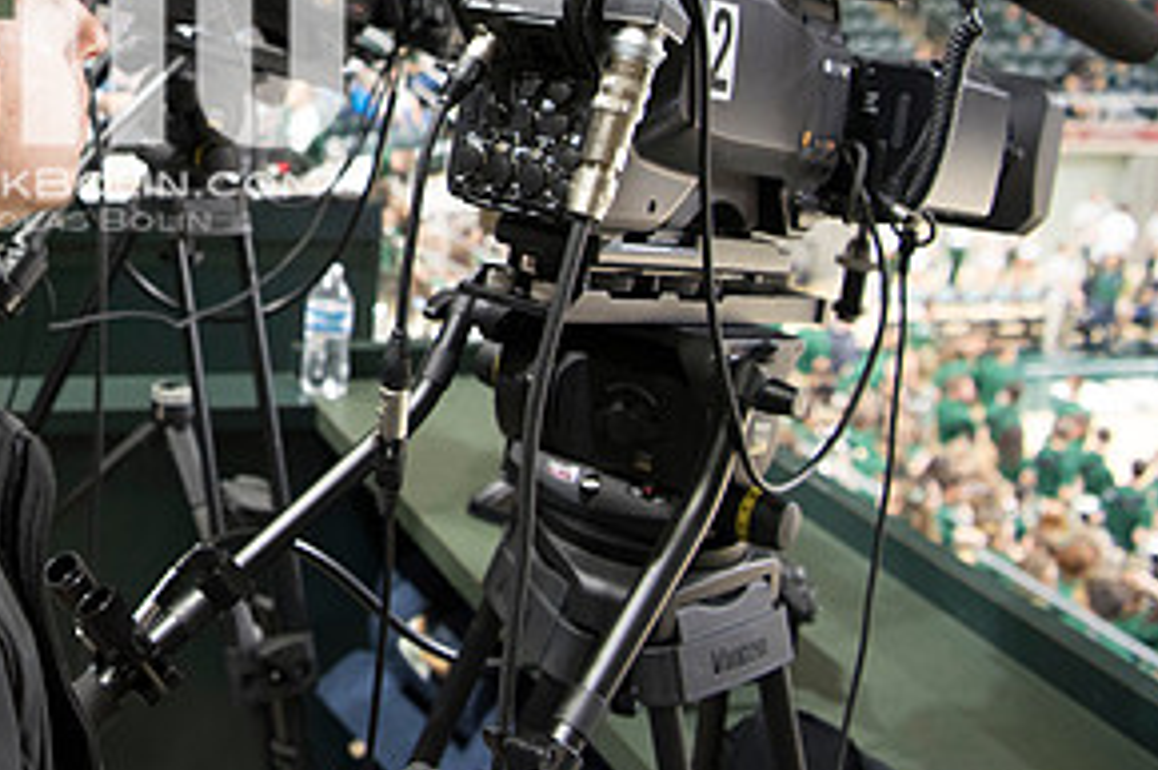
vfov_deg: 26.8
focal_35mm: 48
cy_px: 42
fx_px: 1543
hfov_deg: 37.5
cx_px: 44
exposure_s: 1/50
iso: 2000
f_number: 3.5
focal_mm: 24
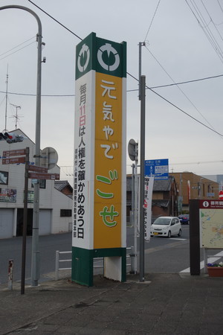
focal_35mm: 41
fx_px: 381
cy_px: 168
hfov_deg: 32.6
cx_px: 112
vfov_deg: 47.4
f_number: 5.6
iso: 125
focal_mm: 15.28
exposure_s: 1/400
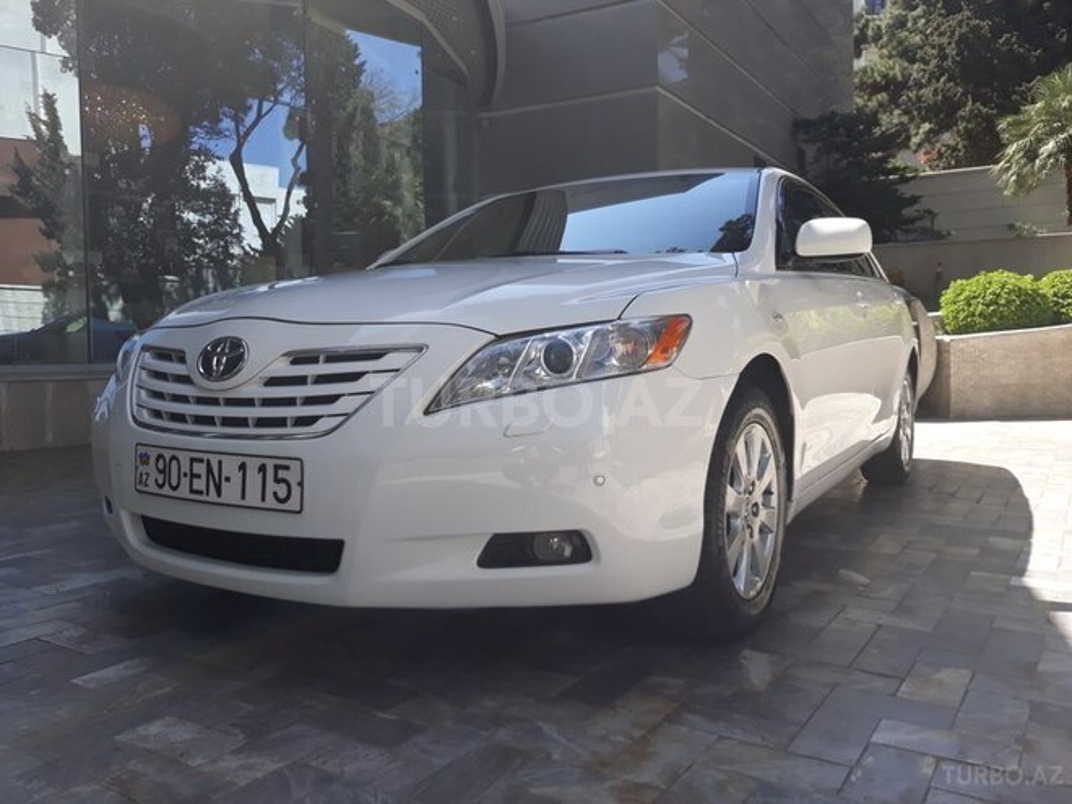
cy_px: 402
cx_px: 536
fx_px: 836
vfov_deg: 51.4
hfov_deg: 65.3
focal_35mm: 27
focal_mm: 3.71
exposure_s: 1/620
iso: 40
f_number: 1.7
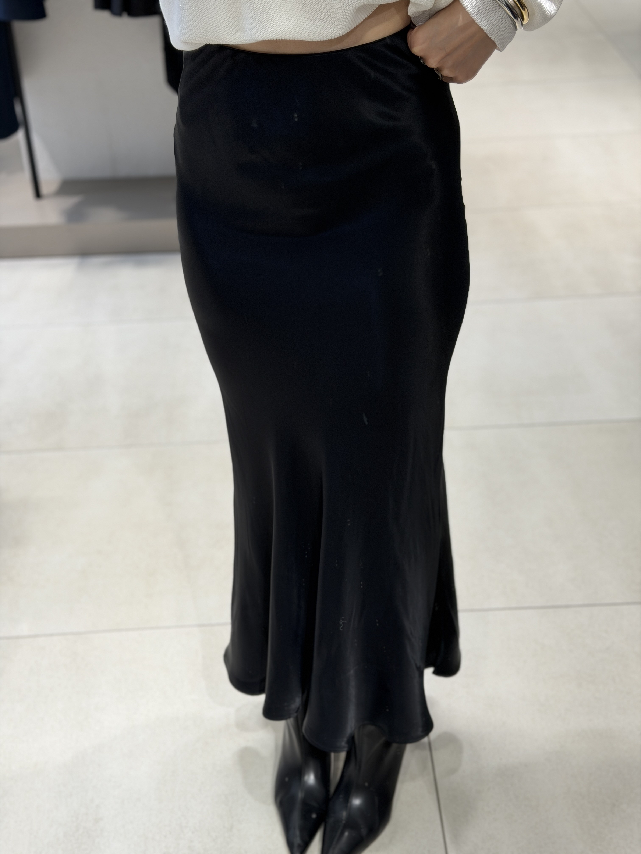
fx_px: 1185
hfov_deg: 30.3
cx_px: 320
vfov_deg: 39.7
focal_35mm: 48
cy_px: 427
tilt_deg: -48.0
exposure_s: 1/100
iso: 50
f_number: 1.78
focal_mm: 6.76
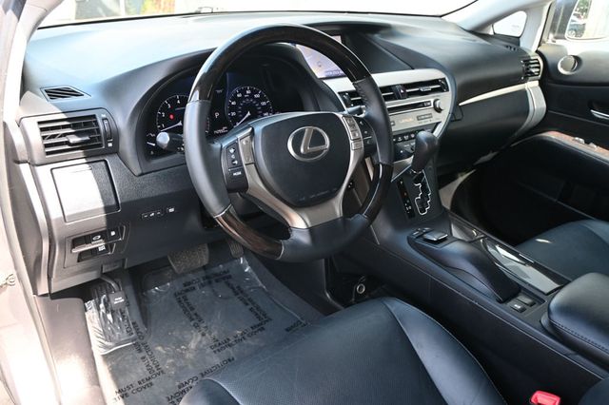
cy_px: 202
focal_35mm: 29
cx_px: 304
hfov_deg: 63.2
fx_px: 495
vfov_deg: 44.6
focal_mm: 19.5
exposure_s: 1/125
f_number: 3.8
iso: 640
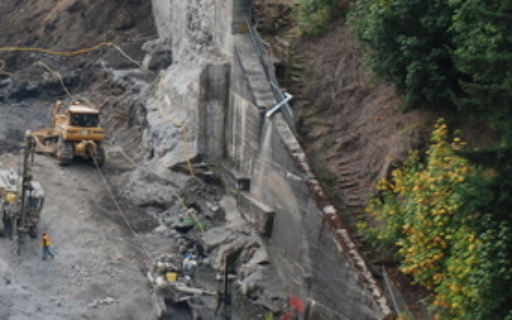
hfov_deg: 9.3
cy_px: 143
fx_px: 3083
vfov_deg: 5.9
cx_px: -168
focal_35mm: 221
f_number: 8
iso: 200
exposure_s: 1/125
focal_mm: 50
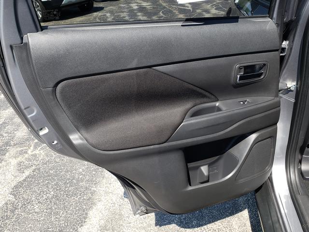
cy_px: 116
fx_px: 232
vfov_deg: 53.1
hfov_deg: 67.3
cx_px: 154
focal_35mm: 26
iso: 50
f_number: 2.4
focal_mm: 4.3
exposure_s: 1/374
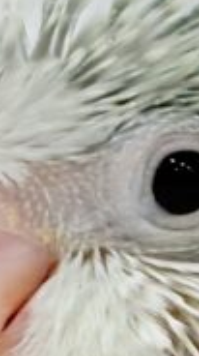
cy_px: 348
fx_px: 3484
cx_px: 651
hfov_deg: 3.2
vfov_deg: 5.8
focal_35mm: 370
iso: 64
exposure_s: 1/100
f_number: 1.6
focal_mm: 5.96
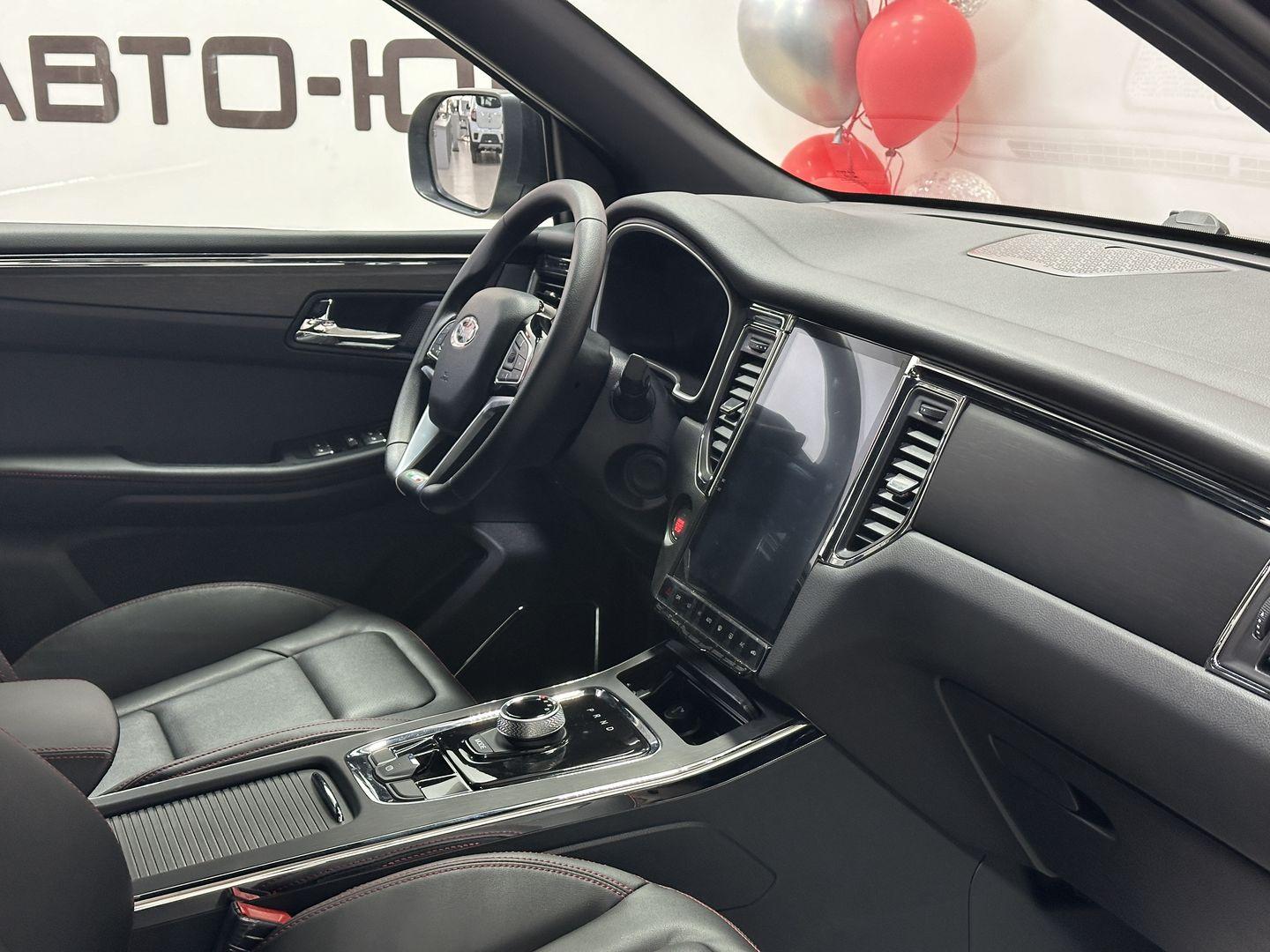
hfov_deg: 39.7
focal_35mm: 48
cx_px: 635
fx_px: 1761
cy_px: 476
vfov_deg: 30.3
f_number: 1.78
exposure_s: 1/33
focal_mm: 6.86
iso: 200
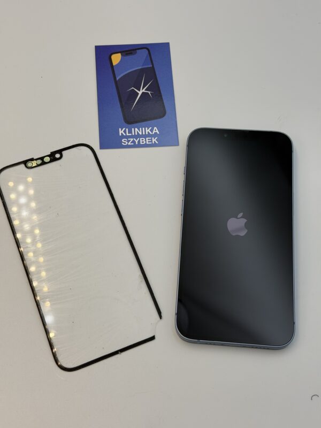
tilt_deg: -67.4
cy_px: 214
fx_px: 593
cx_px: 160
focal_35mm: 48
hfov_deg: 30.3
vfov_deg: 39.7
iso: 64
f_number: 1.78
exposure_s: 1/566
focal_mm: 6.76
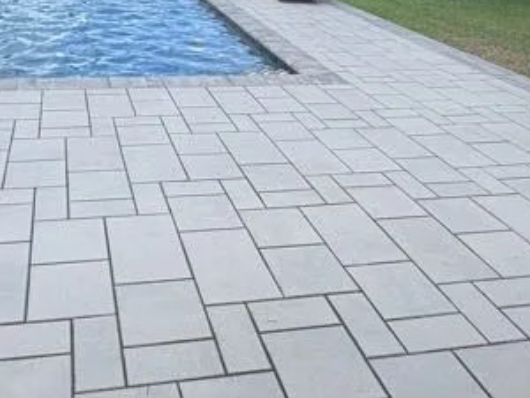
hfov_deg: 47.3
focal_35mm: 39
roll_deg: -2.5
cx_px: 187
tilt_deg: -9.7
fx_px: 597
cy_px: -8
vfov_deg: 33.4
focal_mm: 2.22
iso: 25
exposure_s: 1/770
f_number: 2.2
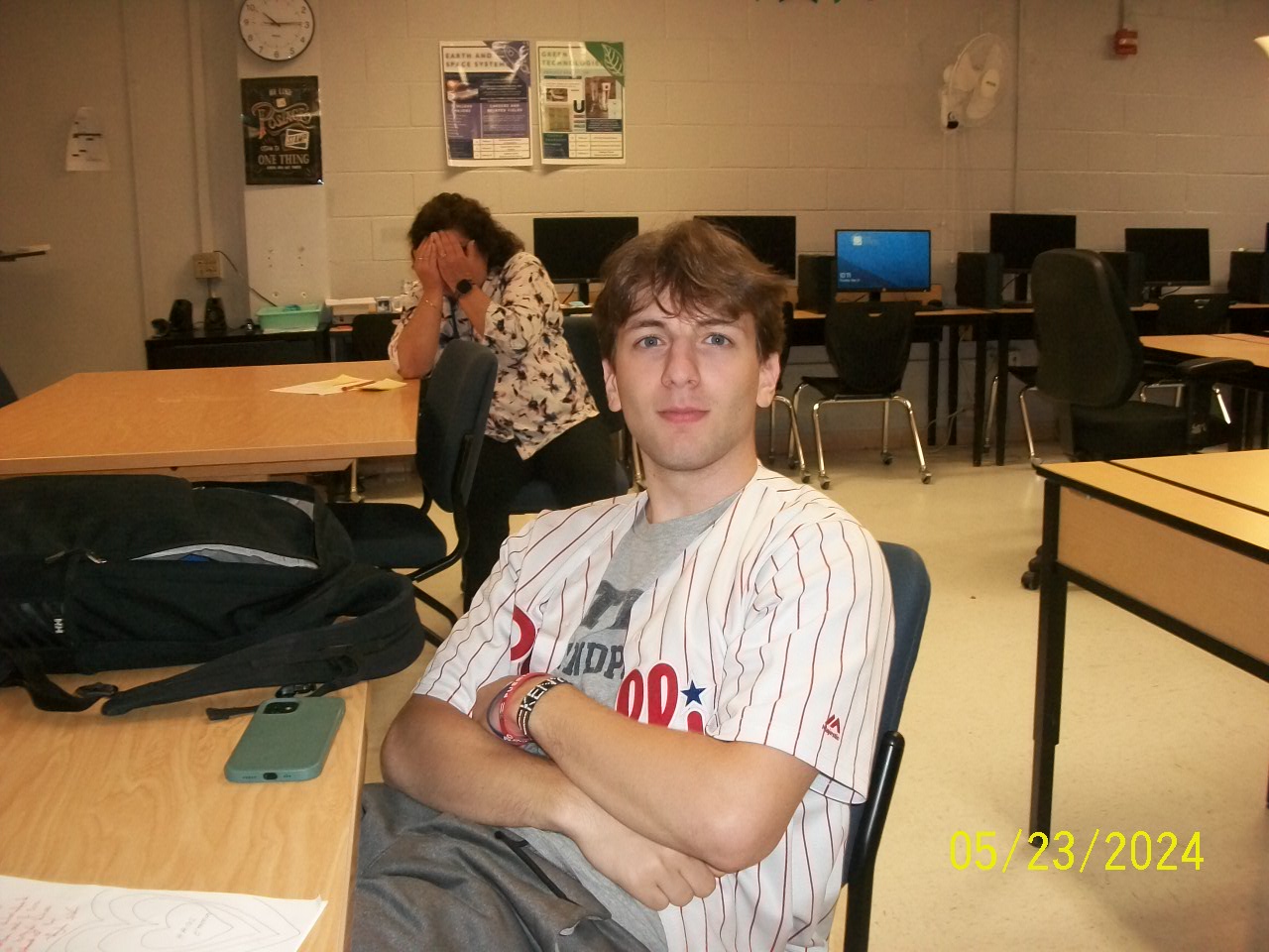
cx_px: 634
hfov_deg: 56.8
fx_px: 1173
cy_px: 476
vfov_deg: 44.2
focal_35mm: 32
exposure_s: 1/30
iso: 200
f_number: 2.9
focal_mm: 5.7
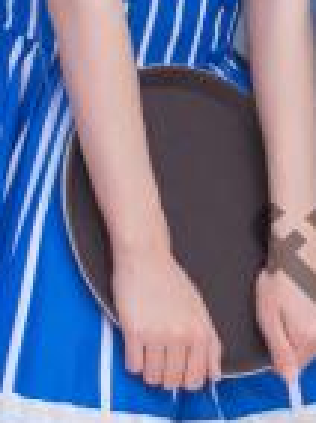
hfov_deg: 7.6
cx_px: 510
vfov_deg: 10.4
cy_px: 60
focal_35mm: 190
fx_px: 2320
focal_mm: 35
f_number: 3.2
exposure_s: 1/100
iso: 800
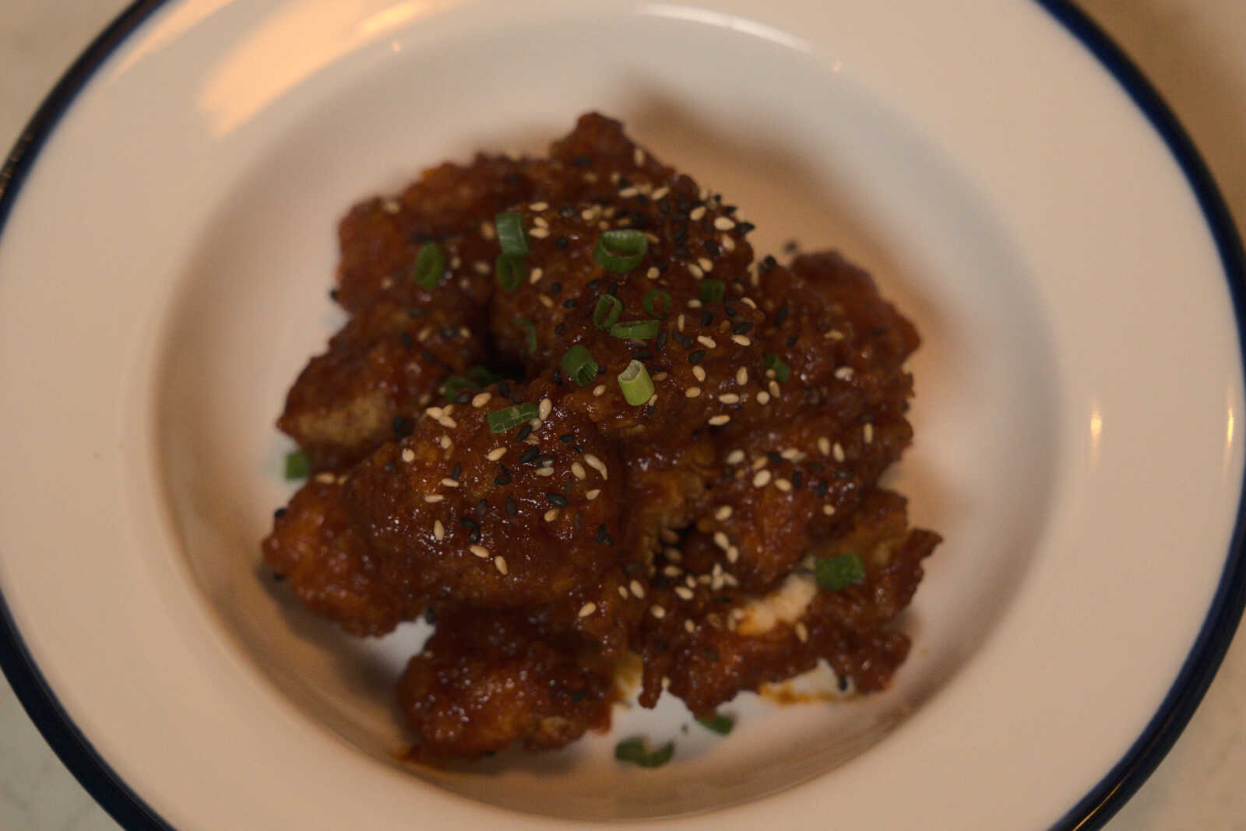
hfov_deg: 25.7
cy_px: 416
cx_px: 623
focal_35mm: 79
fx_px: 2735
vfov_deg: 17.3
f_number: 4.5
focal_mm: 53
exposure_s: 1/125
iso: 3200
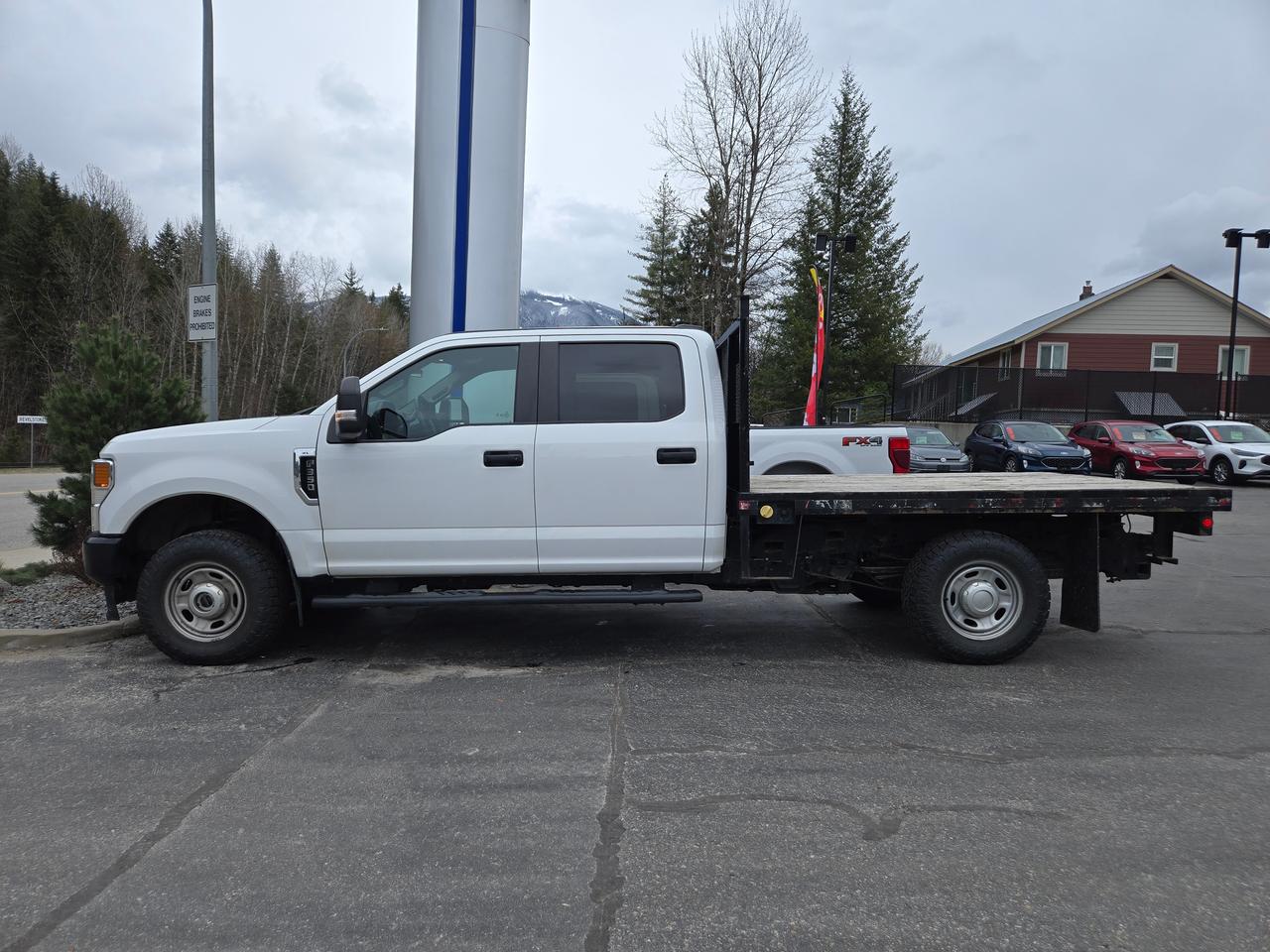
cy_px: 476
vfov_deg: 58.9
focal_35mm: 23
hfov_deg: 73.9
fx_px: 844
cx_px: 635
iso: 25
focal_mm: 5.4
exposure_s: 1/1429
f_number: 1.8
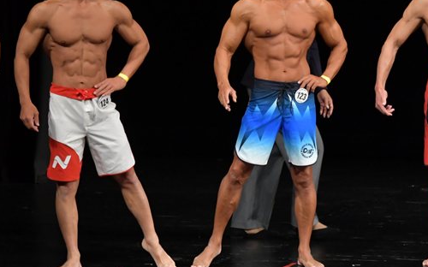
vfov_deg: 3.3
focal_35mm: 403
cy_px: 104
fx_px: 4699
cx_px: 288
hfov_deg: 5.2
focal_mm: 170
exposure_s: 1/400
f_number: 5.6
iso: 3200
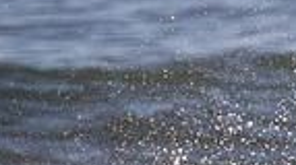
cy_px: 366
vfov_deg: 0.4
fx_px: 26643
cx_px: 493
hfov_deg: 0.6
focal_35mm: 3399
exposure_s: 1/2000
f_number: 11
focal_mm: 800
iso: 2000
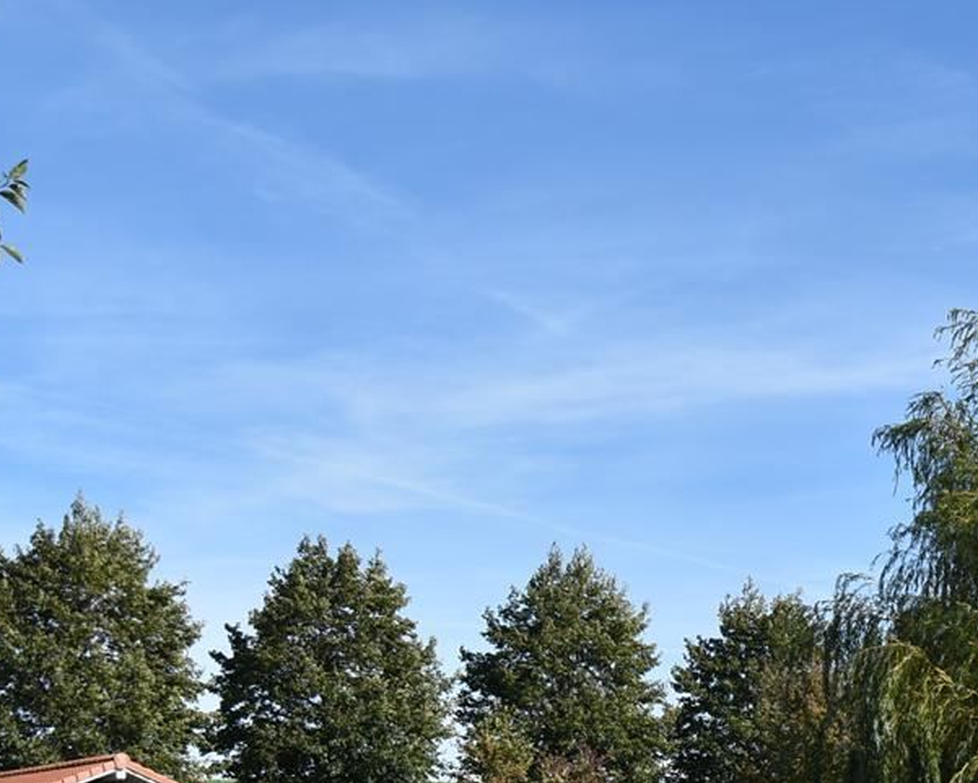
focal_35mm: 75
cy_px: 840
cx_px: 1152
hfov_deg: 23.4
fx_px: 2171
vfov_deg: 19.6
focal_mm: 20
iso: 200
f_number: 9
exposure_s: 1/320
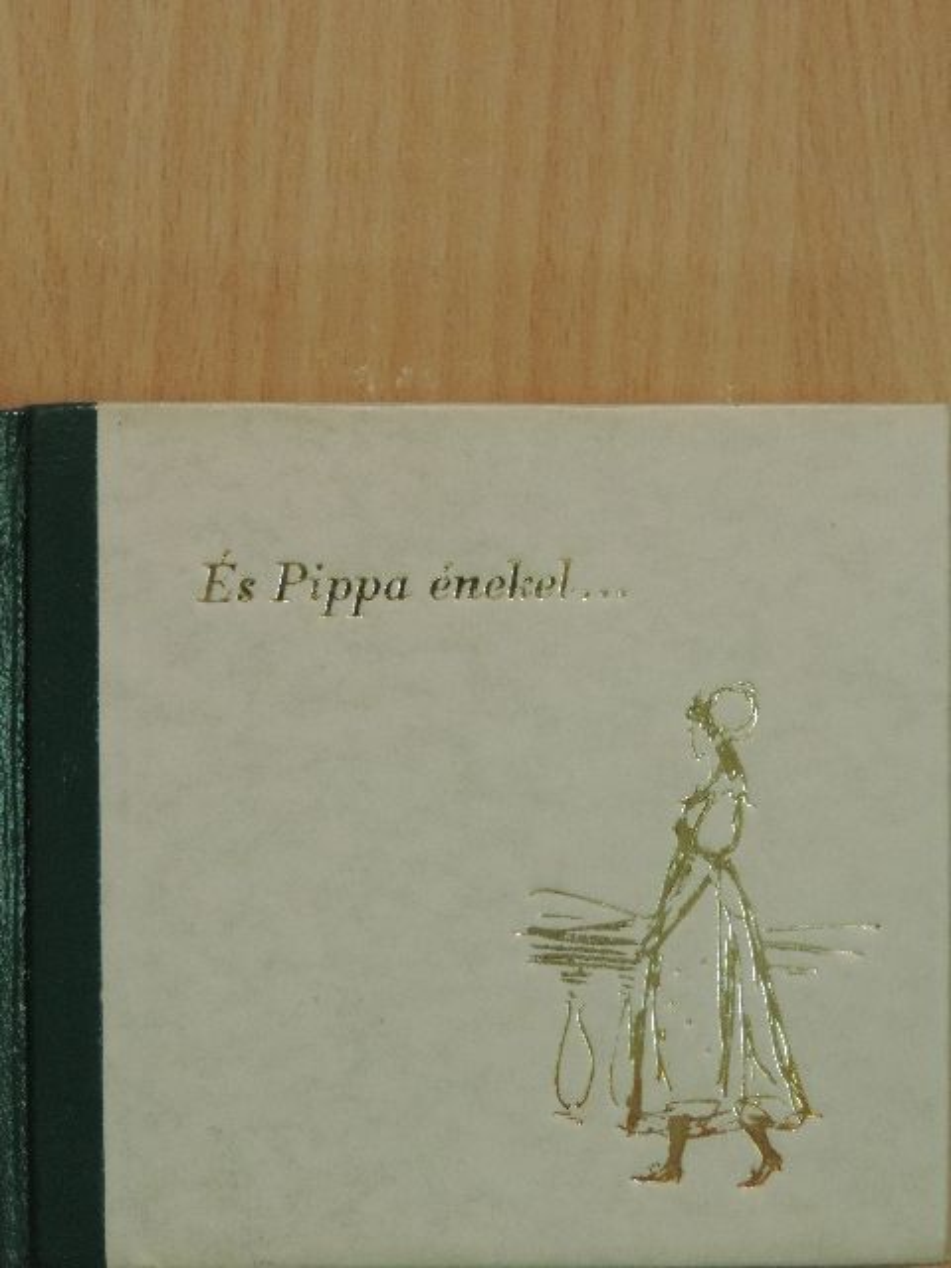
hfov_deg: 14.8
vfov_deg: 19.6
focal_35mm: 100
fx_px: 3663
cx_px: 476
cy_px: 634
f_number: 4.1
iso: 640
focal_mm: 17.8
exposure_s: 1/60
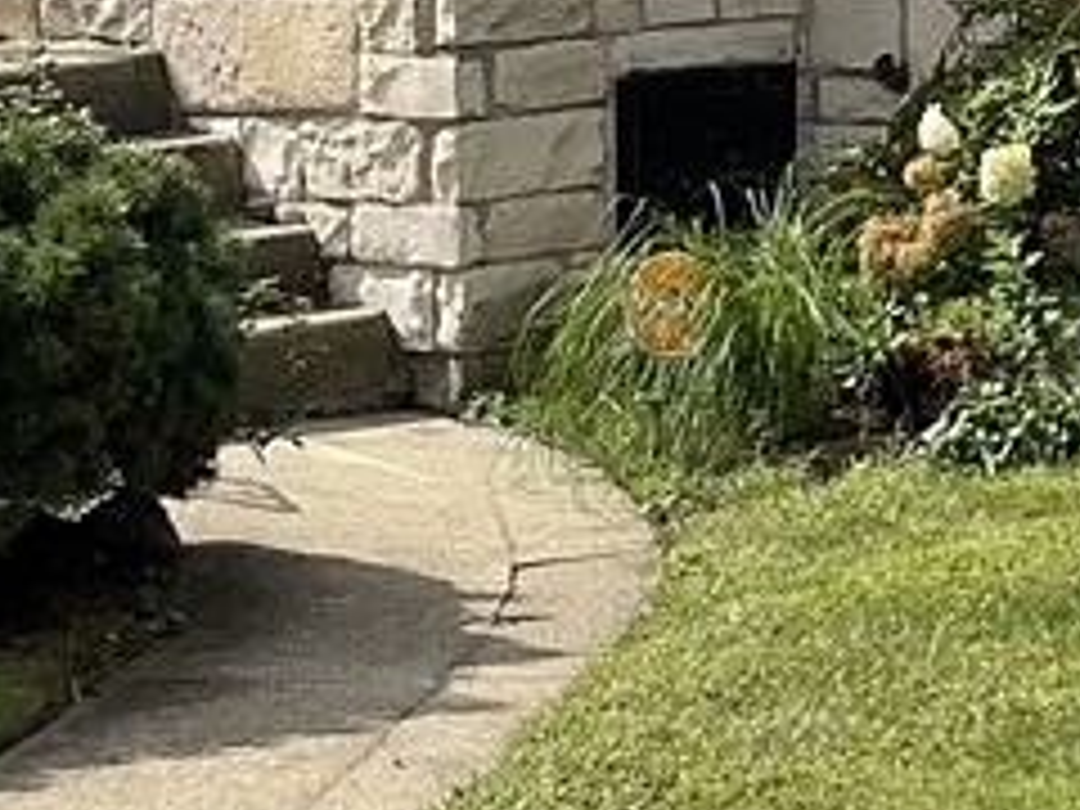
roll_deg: +0.8
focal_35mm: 174
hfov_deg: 11.1
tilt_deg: -1.0
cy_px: -216
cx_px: 1354
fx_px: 5429
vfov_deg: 8.4
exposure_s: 1/2538
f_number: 1.8
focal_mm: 3
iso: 16
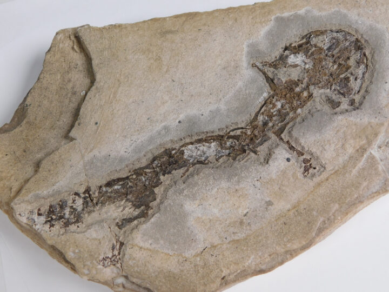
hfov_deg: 51.4
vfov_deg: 39.7
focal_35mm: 36
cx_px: 194
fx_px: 405
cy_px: 146
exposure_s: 1/250
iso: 125
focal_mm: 6.3
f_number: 3.5
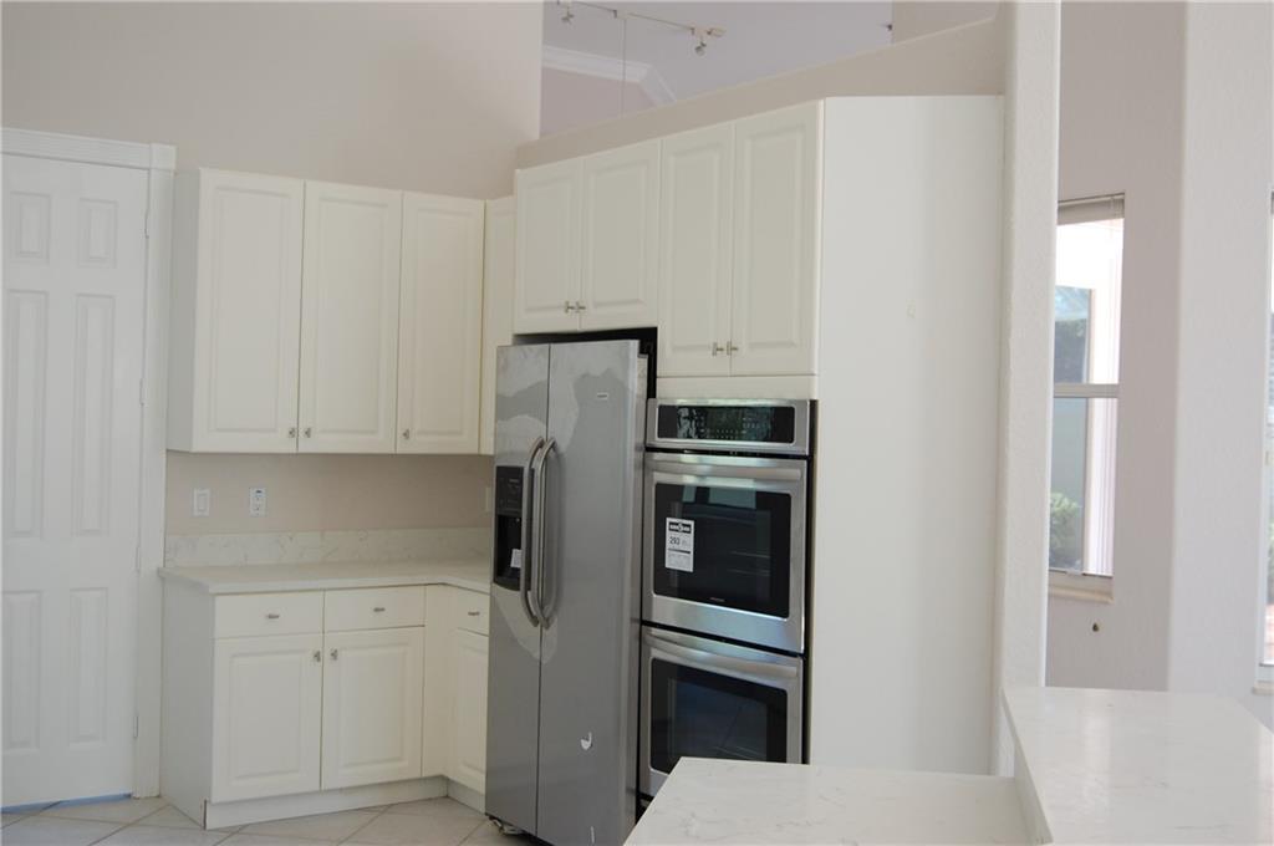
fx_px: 1484
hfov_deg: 46.5
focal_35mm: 42
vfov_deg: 31.8
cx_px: 637
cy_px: 423
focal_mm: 28
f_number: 4.5
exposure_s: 1/80
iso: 400
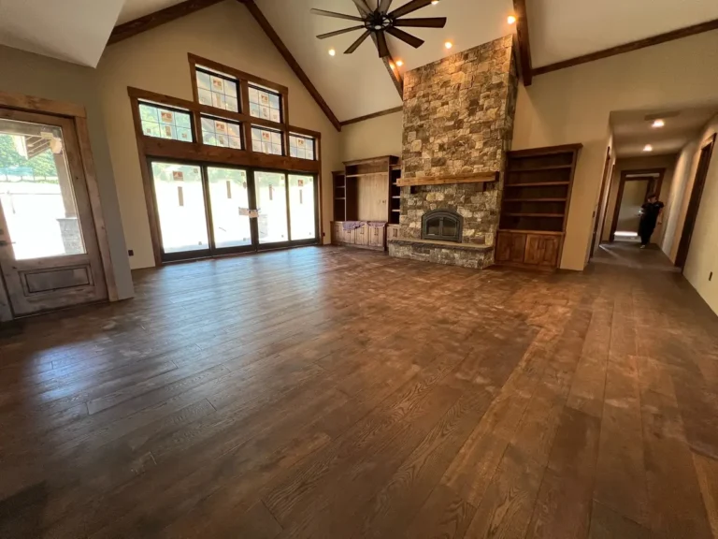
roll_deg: -0.1
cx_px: 359
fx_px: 270
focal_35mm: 13
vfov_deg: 89.9
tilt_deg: -12.7
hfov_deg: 106.2
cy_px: 270
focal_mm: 1.57
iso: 160
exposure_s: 1/60
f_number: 1.8
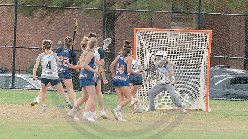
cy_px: 69
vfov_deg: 2.3
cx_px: 141
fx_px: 3544
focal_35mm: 539
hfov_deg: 4.0
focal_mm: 200
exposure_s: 1/1250
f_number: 2.8
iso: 450
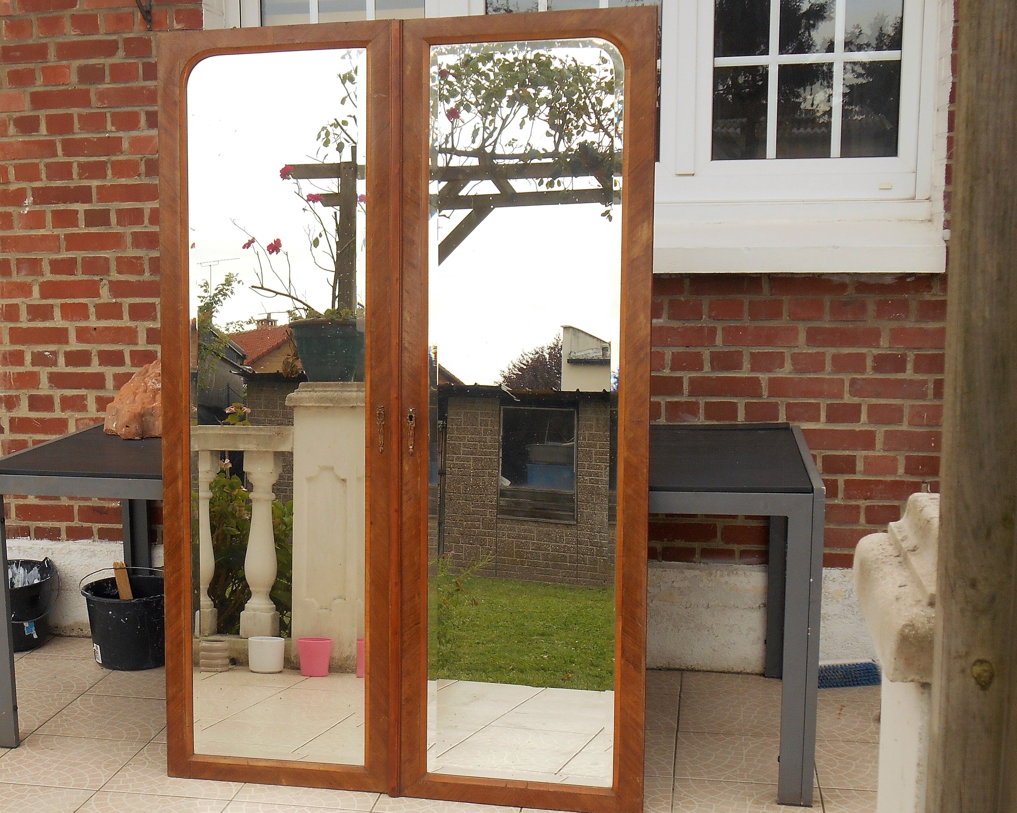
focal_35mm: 37
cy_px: 407
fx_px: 1114
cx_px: 525
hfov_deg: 49.1
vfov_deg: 40.1
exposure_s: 1/160
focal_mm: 6.3
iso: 80
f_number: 3.7
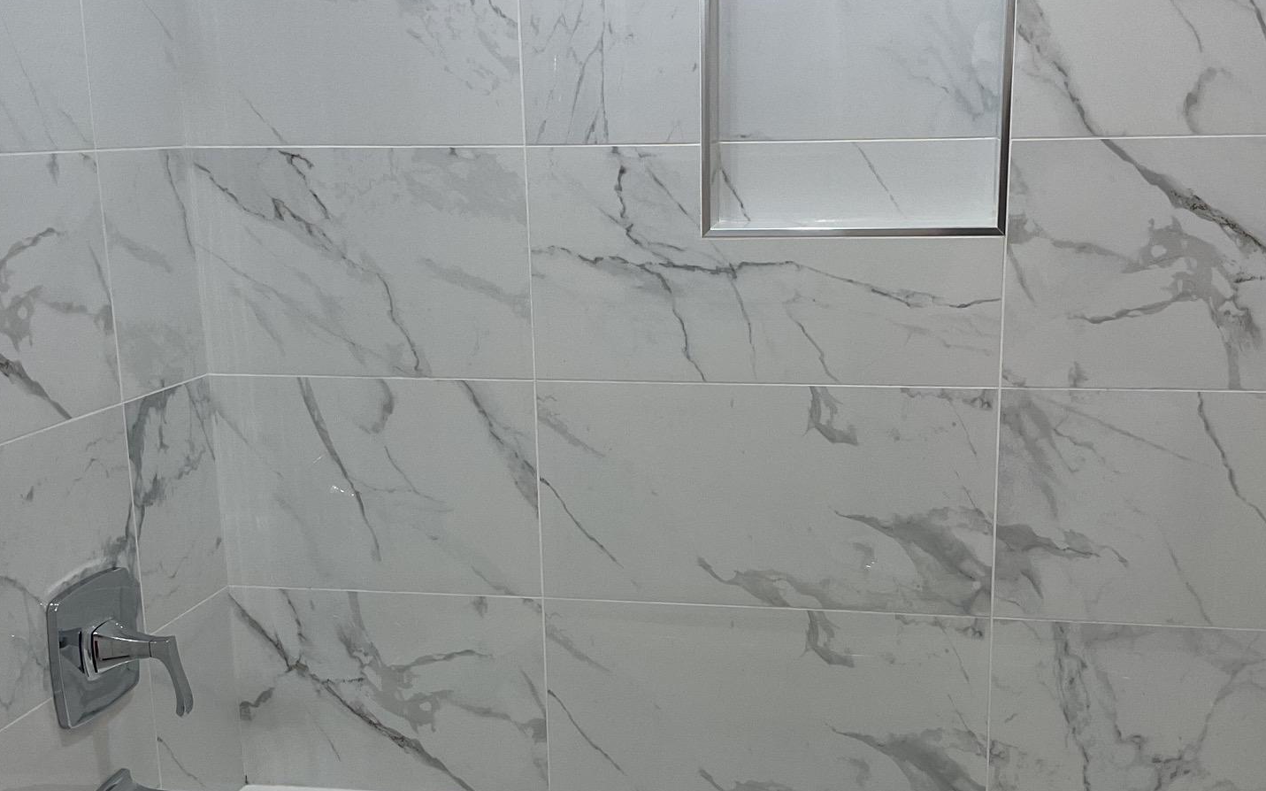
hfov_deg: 45.2
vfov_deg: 29.2
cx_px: 687
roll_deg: +1.5
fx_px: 1518
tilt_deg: -13.3
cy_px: 457
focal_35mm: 44
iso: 50
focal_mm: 3
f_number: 1.8
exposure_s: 1/120
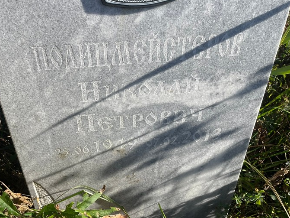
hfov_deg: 58.1
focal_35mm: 31
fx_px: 260
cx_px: 125
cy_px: 99
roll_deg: -10.9
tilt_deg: -35.3
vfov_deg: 45.4
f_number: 1.6
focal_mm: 4.2
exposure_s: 1/2451
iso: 32
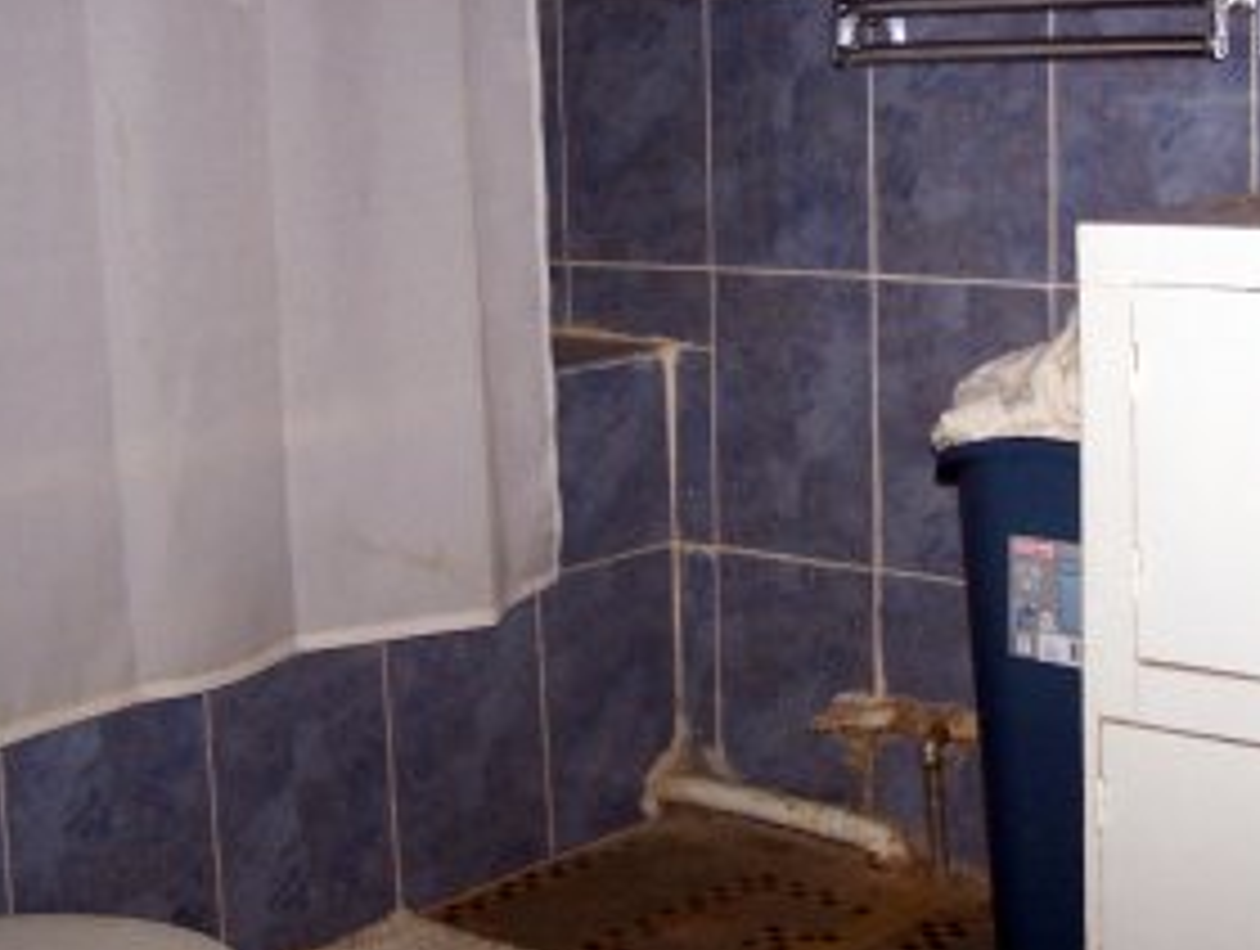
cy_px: 306
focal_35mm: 61
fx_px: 2224
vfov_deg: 24.0
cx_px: 891
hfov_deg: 31.3
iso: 140
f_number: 2.8
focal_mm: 6.3
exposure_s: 1/60
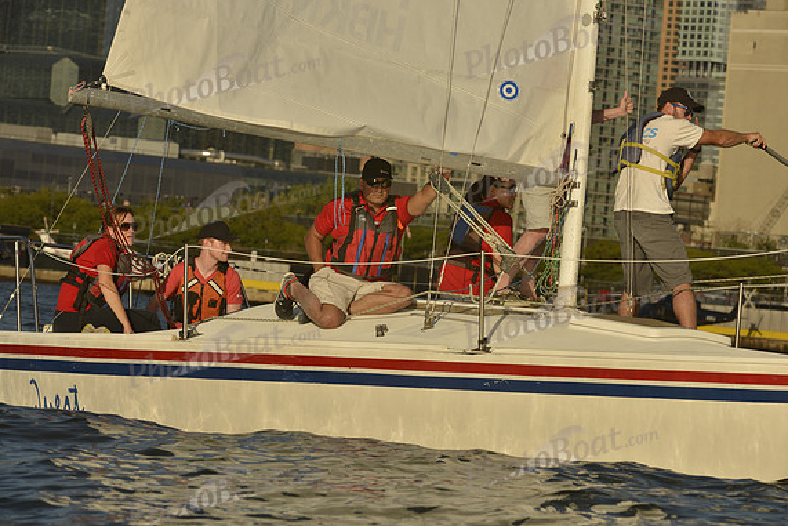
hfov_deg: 10.1
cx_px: 393
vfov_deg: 6.8
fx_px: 4444
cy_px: 262
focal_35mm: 203
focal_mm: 200
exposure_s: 1/1000
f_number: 10
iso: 200
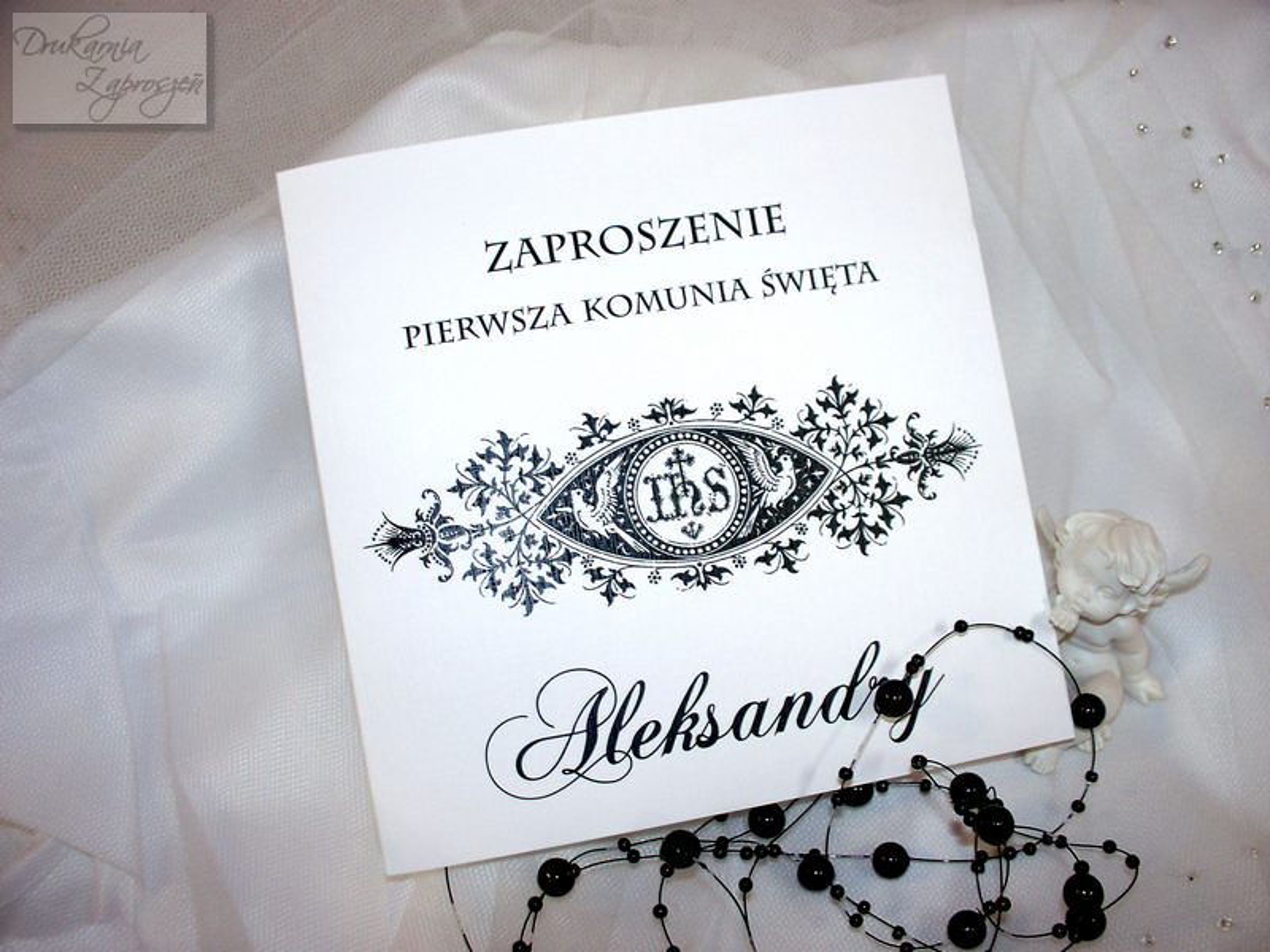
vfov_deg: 39.7
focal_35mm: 36
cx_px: 635
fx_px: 1321
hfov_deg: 51.4
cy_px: 476
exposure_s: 1/30
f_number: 2.8
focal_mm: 7.54
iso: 80
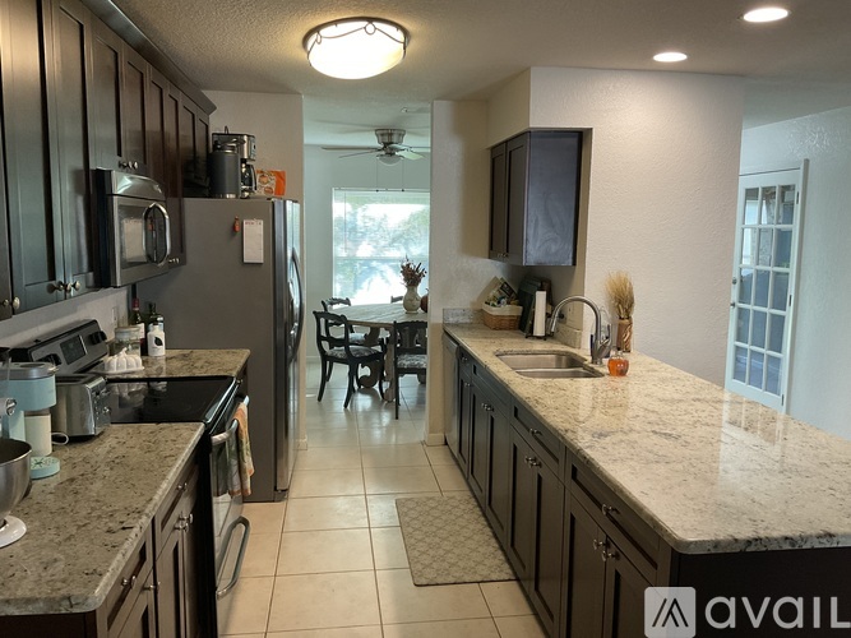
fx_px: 713
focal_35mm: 29
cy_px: 319
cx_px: 426
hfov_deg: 61.7
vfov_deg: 48.2
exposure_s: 1/60
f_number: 1.8
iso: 80
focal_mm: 3
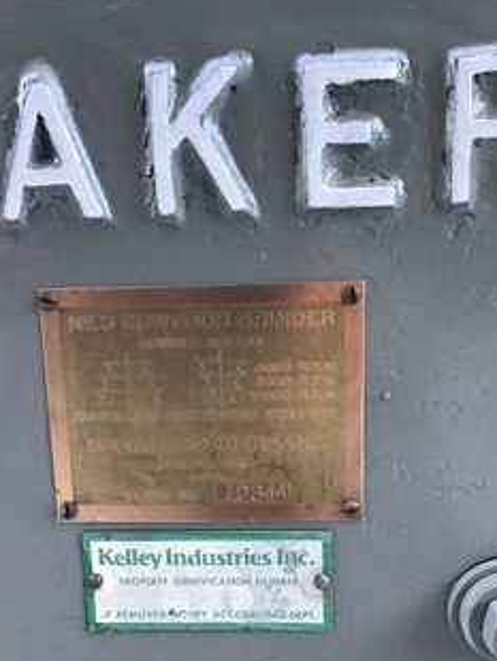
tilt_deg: -12.4
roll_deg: +2.7
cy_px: 401
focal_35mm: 40
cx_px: 233
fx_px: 765
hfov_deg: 36.0
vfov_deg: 46.5
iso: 32
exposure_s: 1/30
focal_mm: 3.3
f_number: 2.4
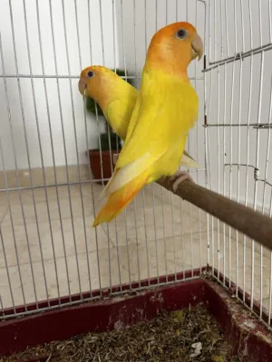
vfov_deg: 67.3
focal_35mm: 26
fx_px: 272
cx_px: 136
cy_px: 181
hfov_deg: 53.1
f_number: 1.6
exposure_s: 1/92
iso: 125
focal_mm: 5.1
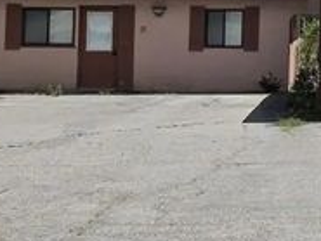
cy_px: -55
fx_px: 1178
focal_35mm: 127
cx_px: 418
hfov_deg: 14.8
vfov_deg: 11.4
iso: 64
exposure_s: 1/7944
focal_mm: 6.3
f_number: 1.7
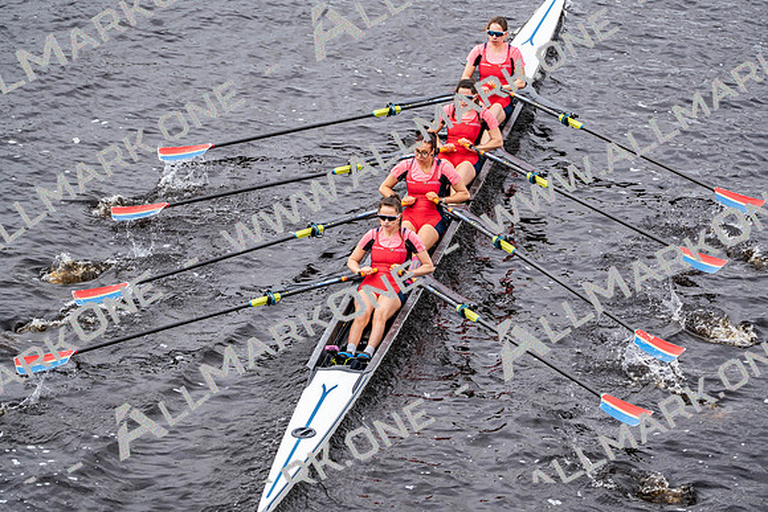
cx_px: 384
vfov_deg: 6.9
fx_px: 4267
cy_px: 256
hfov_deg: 10.3
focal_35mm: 200
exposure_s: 1/2000
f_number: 2.8
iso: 320
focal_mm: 200
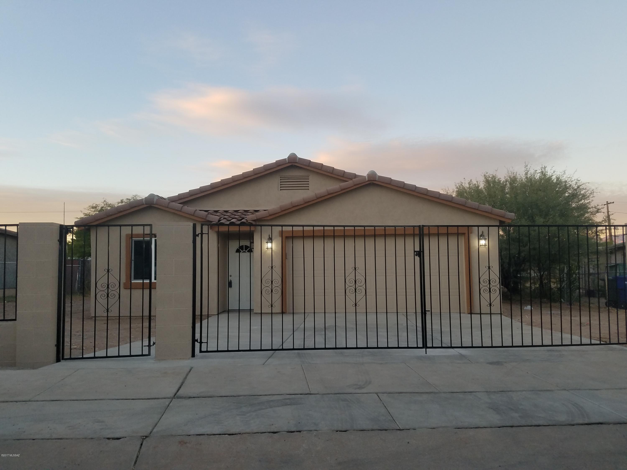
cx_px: 314
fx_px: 471
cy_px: 235
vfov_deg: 53.1
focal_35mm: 26
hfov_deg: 67.3
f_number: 1.7
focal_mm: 4.2
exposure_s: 1/148
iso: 50
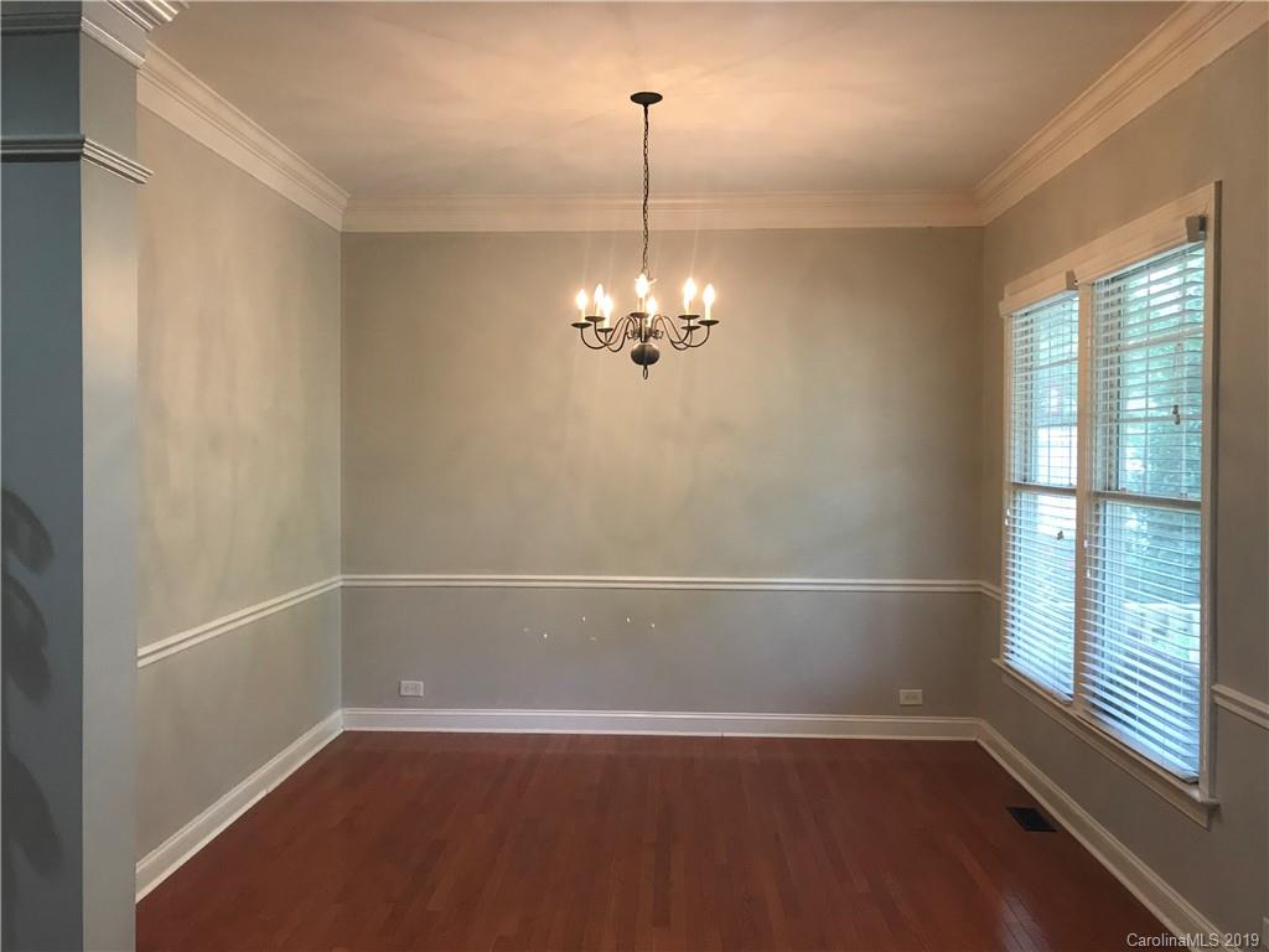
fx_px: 1026
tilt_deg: +0.1
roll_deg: -0.1
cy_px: 476
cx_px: 634
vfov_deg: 49.7
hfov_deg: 63.4
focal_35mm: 28
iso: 32
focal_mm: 3.99
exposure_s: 1/24
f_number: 1.8
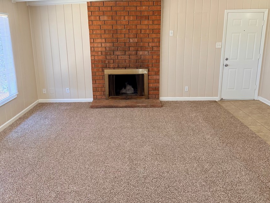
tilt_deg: -13.2
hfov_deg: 61.6
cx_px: 135
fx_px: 226
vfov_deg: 48.1
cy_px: 85
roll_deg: +0.6
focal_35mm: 29
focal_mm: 6.76
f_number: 1.78
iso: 160
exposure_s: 1/120
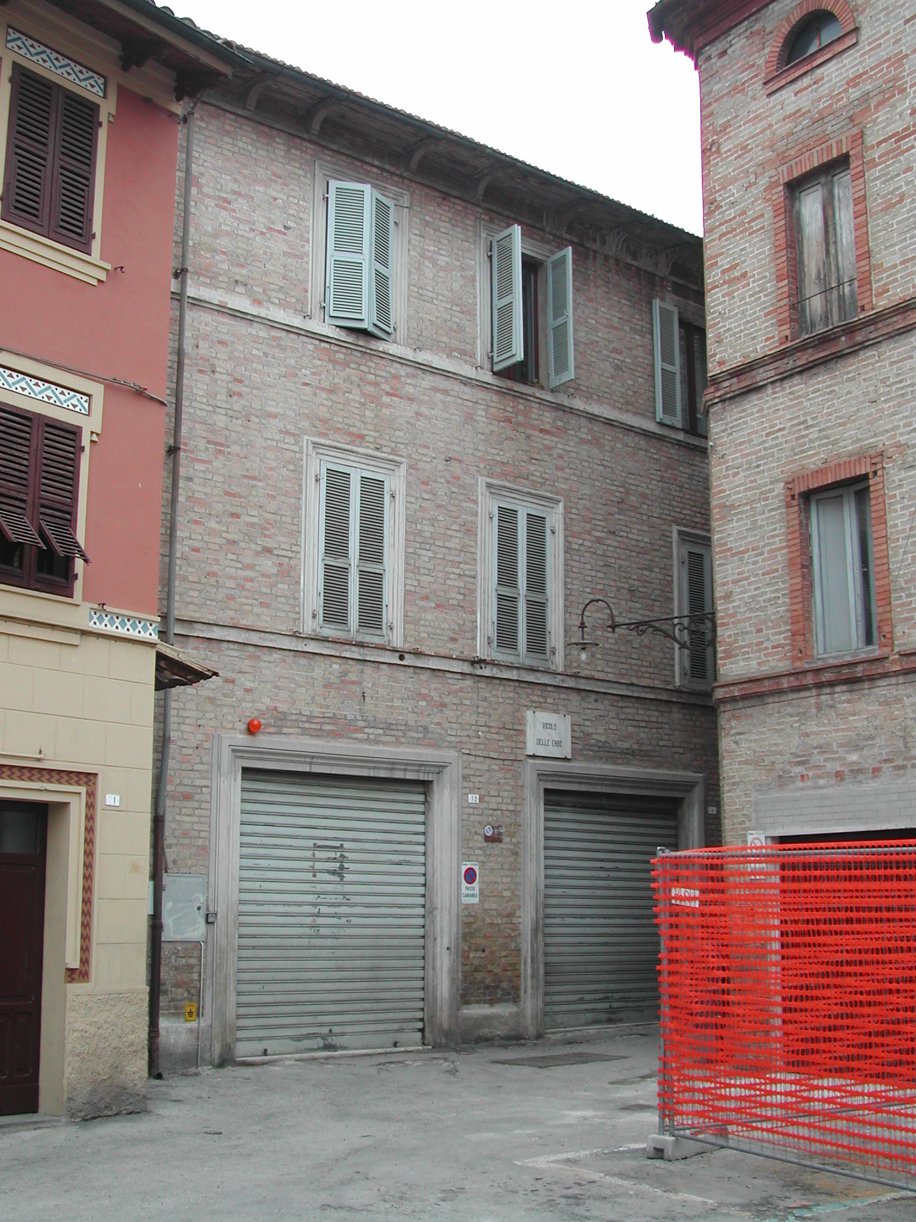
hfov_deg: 34.3
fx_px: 1482
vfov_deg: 44.8
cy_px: 611
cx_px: 458
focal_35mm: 42
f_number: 2.9
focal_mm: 9
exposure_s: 1/205
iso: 100
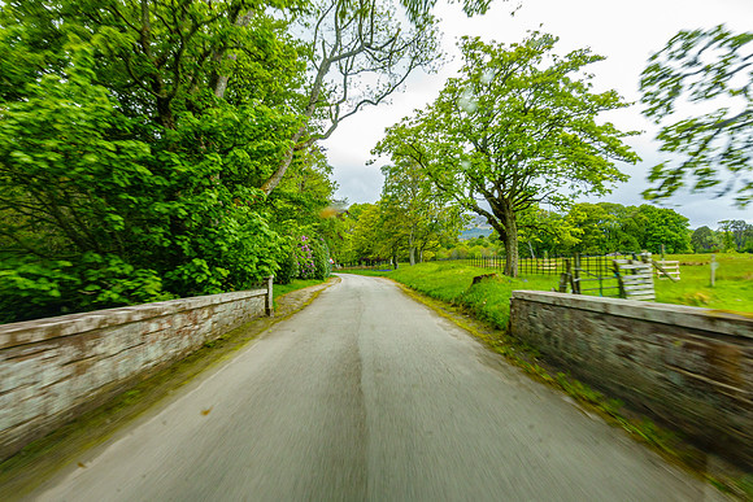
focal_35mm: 26
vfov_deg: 49.6
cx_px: 376
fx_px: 544
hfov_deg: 69.4
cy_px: 251
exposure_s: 1/40
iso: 125
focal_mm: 9.4
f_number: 7.1
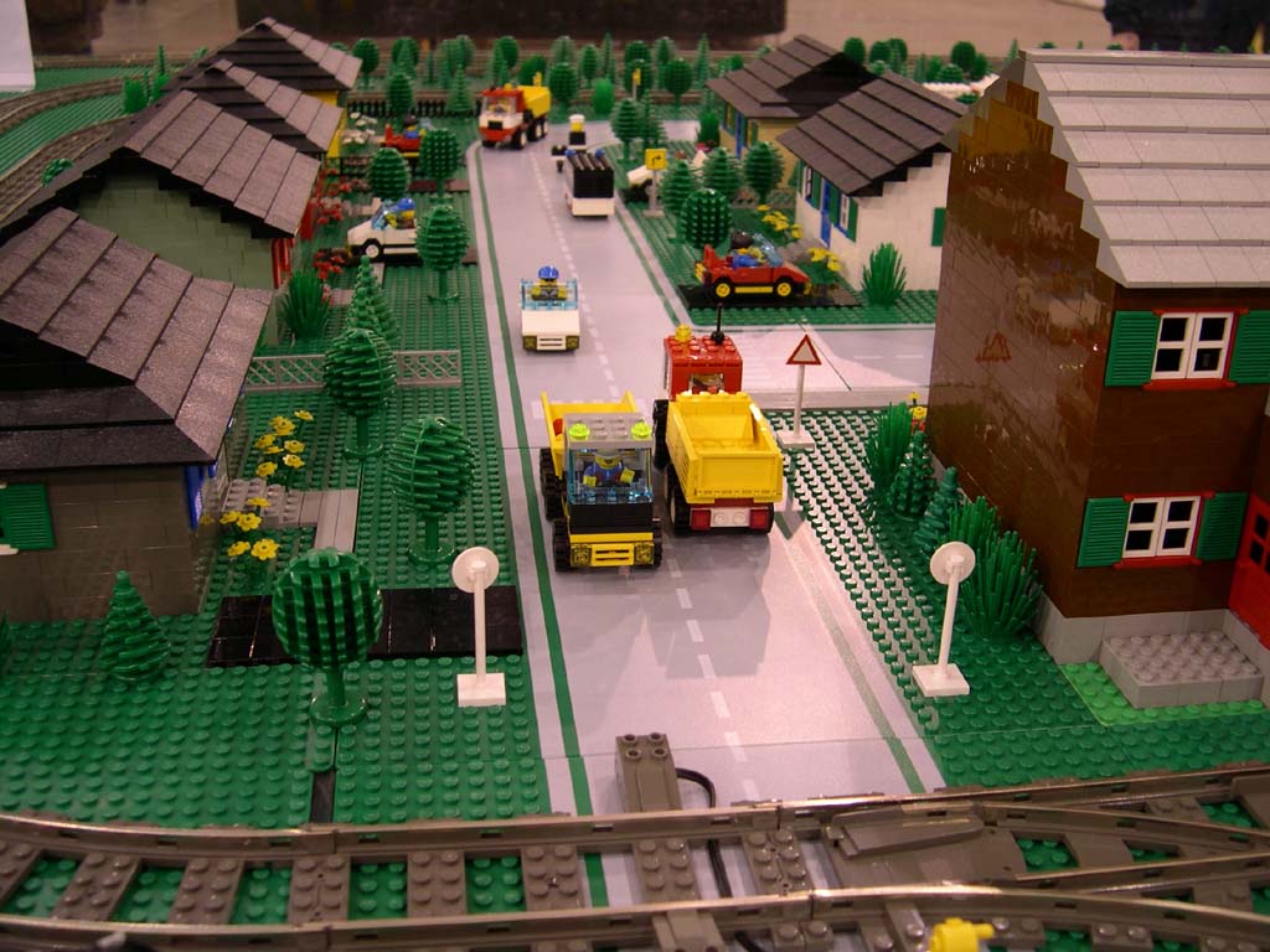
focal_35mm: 38
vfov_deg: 37.7
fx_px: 1394
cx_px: 635
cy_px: 476
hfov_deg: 49.0
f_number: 2.8
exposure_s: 1/11
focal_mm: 8
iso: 100
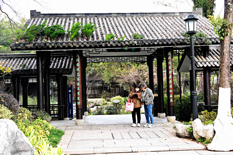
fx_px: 298
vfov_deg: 29.2
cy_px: 78
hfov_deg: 42.7
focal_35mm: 46
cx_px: 116
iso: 12800
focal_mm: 46
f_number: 5.6
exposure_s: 1/1600
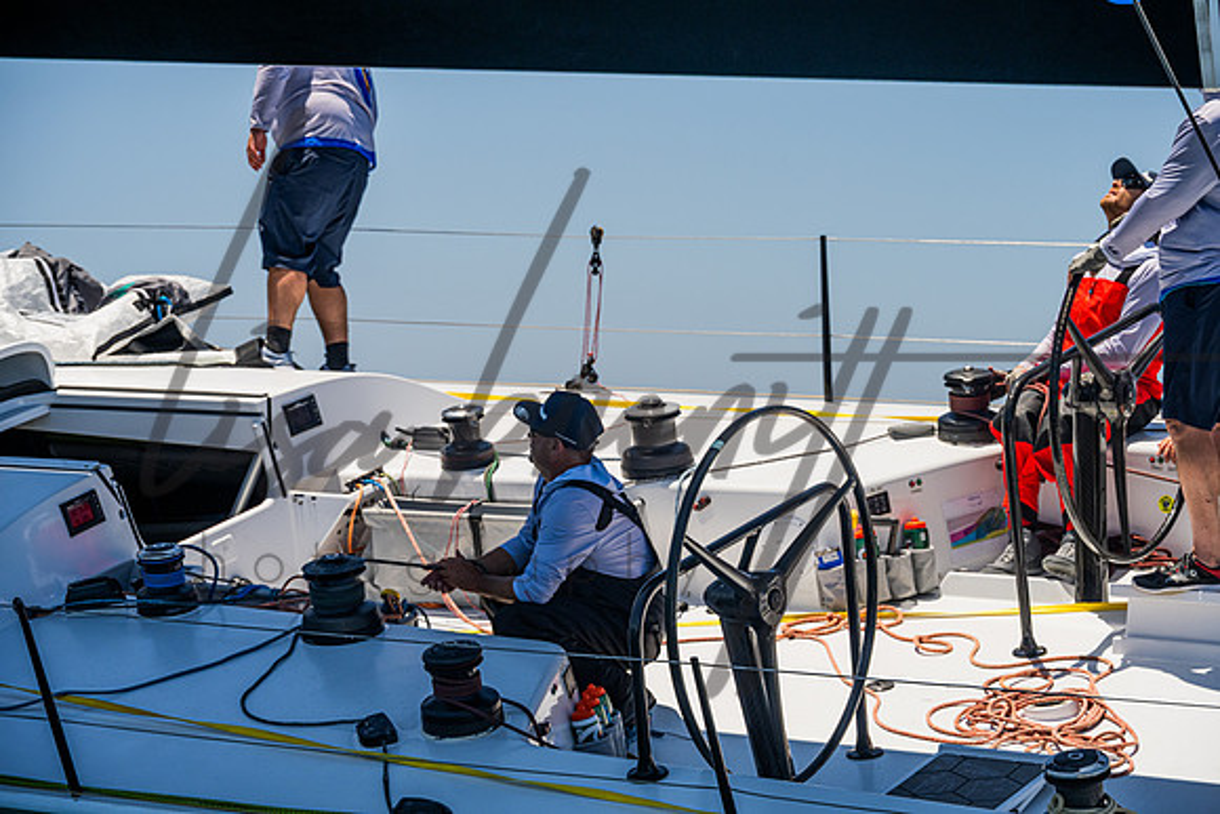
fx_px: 4067
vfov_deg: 11.4
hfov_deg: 17.1
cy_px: 407
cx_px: 610
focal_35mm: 120
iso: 500
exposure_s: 1/2500
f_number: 8
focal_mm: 120
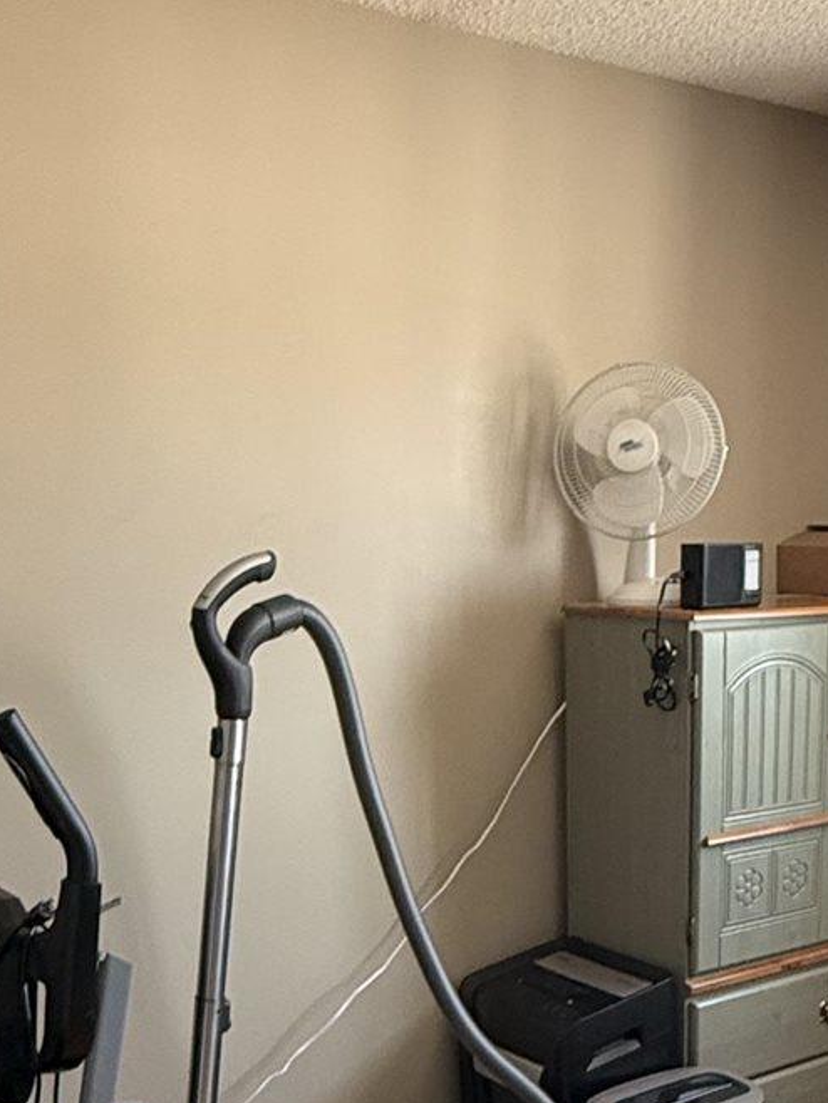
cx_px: 580
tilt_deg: -11.6
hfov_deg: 29.4
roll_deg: +0.0
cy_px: 882
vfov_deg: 37.5
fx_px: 1562
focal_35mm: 49
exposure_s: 1/80
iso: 320
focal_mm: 2.22
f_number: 2.2
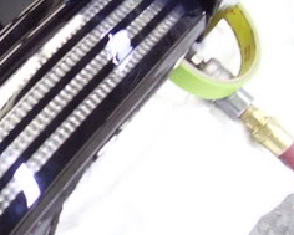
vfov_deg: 17.1
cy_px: 85
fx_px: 783
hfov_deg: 20.3
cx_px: -27
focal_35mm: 90
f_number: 2.7
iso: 160
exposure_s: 1/20
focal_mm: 5.6
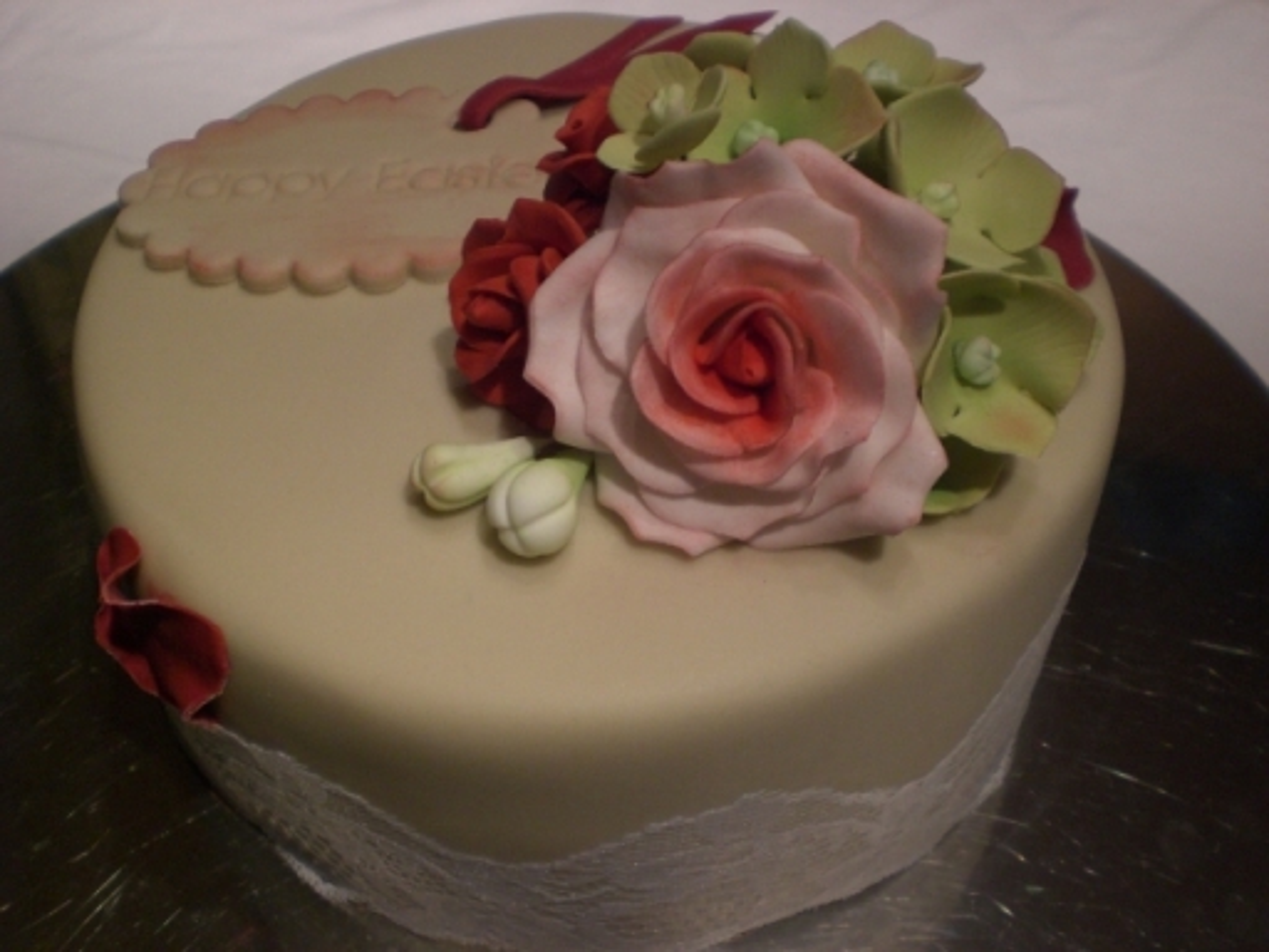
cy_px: 476
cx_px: 634
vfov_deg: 37.7
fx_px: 1393
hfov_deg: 49.0
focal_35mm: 38
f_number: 3.1
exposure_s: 1/80
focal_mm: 6.3
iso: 200
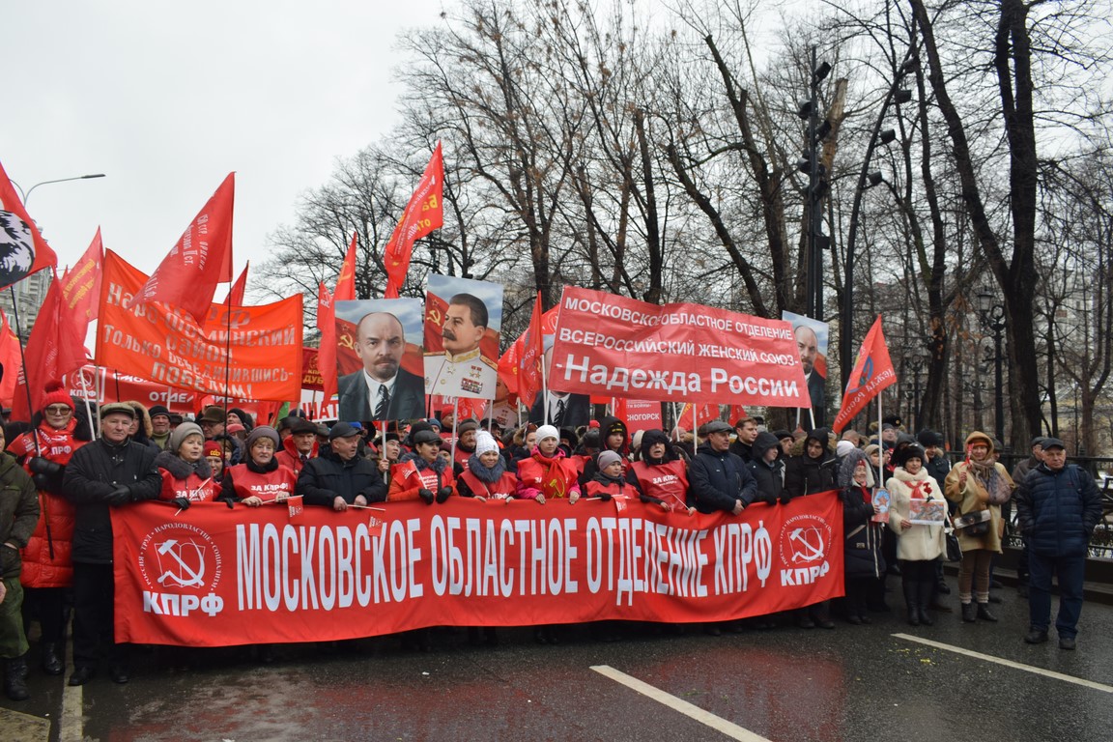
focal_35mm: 30
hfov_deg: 61.9
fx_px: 927
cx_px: 556
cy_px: 371
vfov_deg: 43.6
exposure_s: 1/200
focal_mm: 20
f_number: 7.1
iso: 400
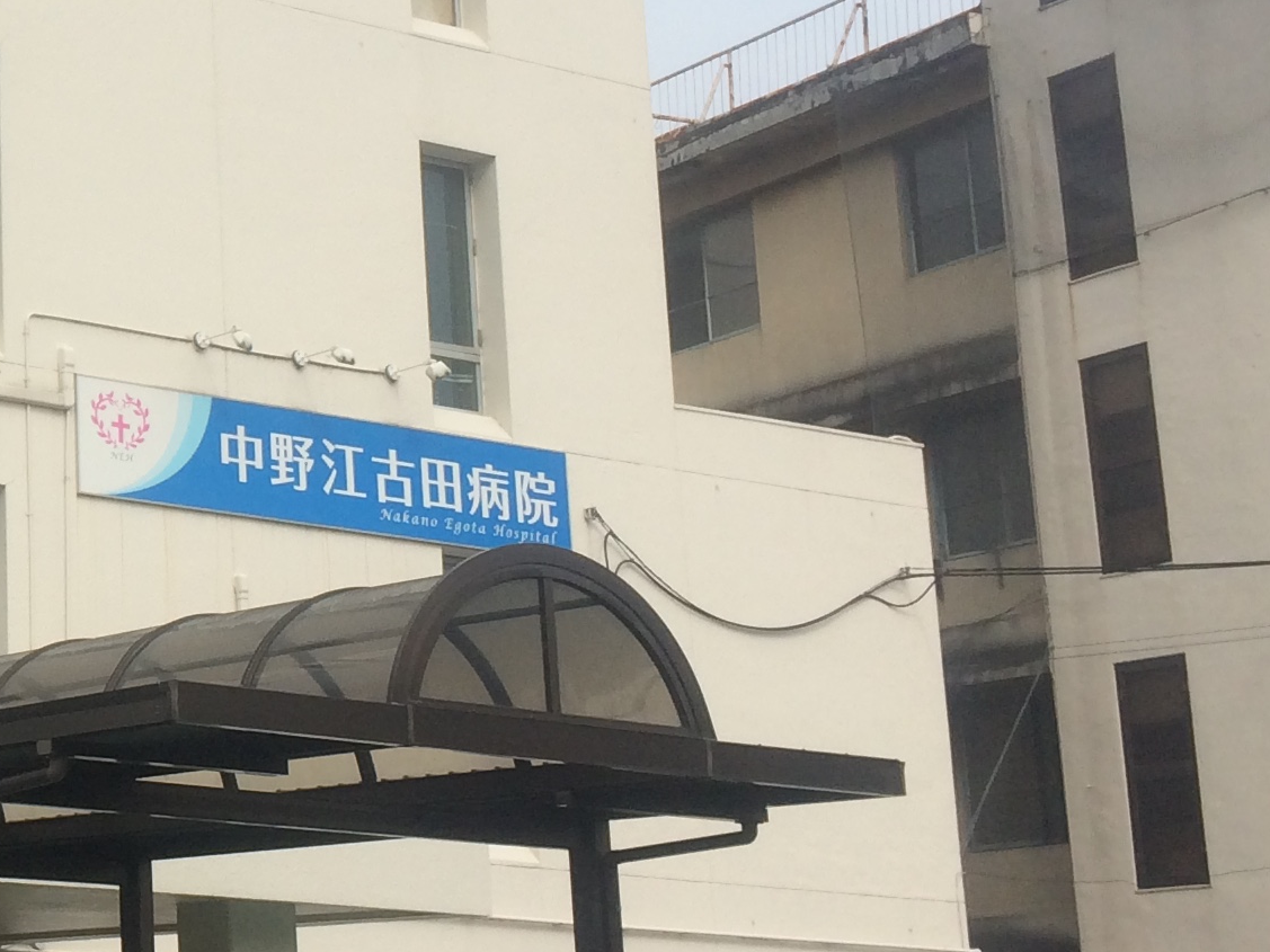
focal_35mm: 84
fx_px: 3081
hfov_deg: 21.0
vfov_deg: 17.5
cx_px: -414
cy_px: 259
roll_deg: -0.1
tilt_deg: +15.5
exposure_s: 1/1642
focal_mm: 4.15
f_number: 2.2
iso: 32
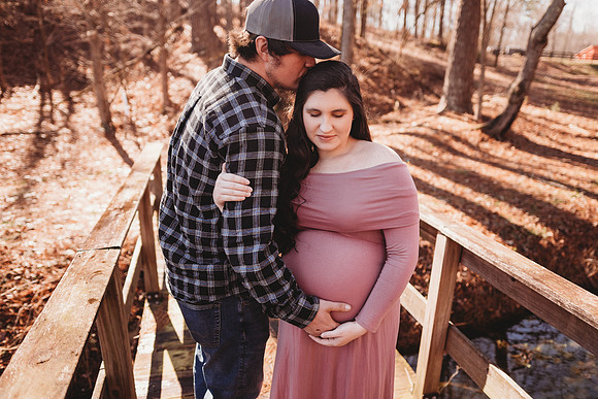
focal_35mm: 25
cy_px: 200
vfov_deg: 50.4
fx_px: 424
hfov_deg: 70.4
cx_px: 310
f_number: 2.2
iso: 100
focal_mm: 24
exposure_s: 1/500
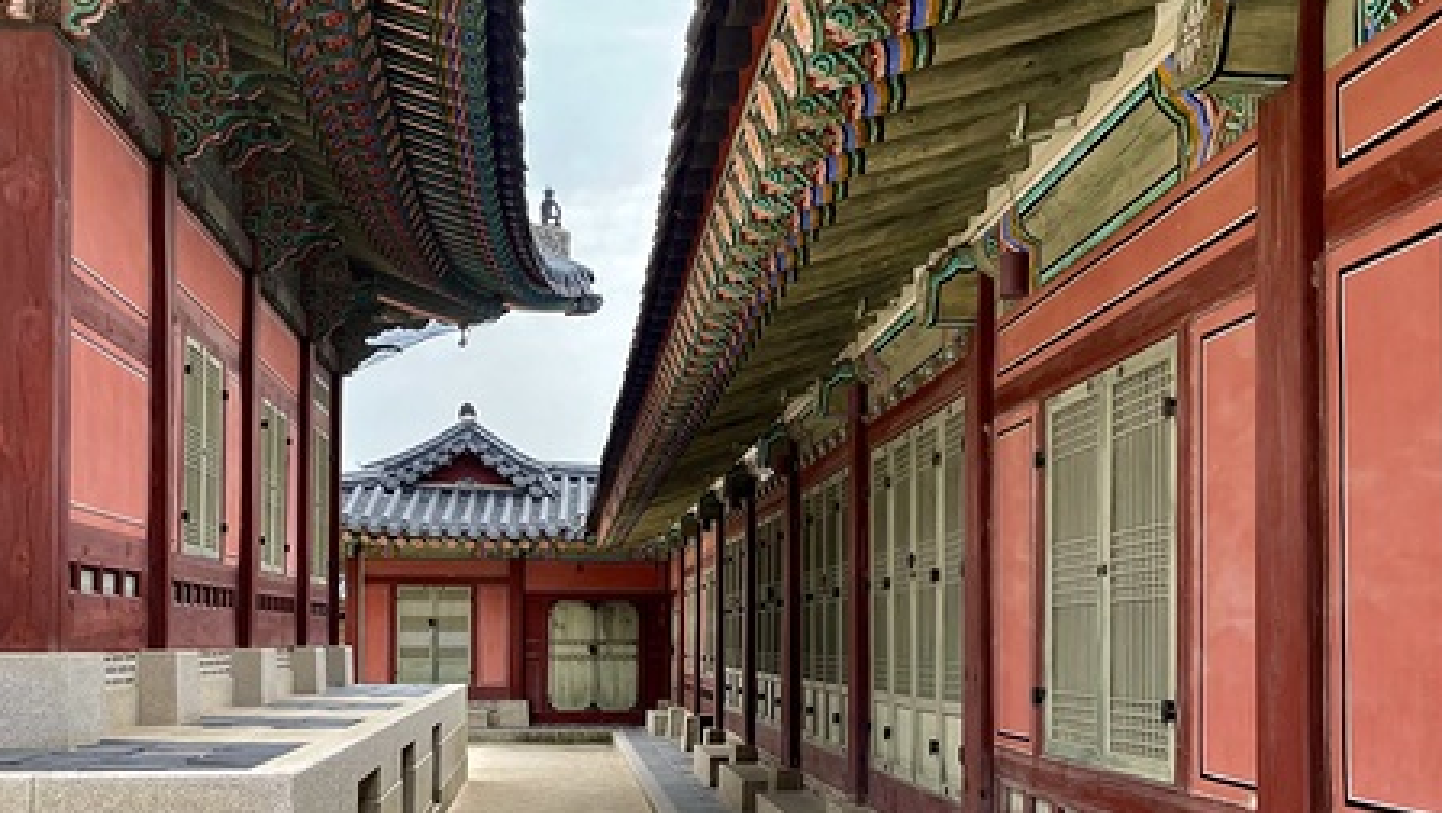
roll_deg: +0.8
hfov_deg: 52.8
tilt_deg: +2.4
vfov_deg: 30.7
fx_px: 1454
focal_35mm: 38
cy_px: 607
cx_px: 723
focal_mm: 4.2
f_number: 1.6
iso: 32
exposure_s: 1/1147
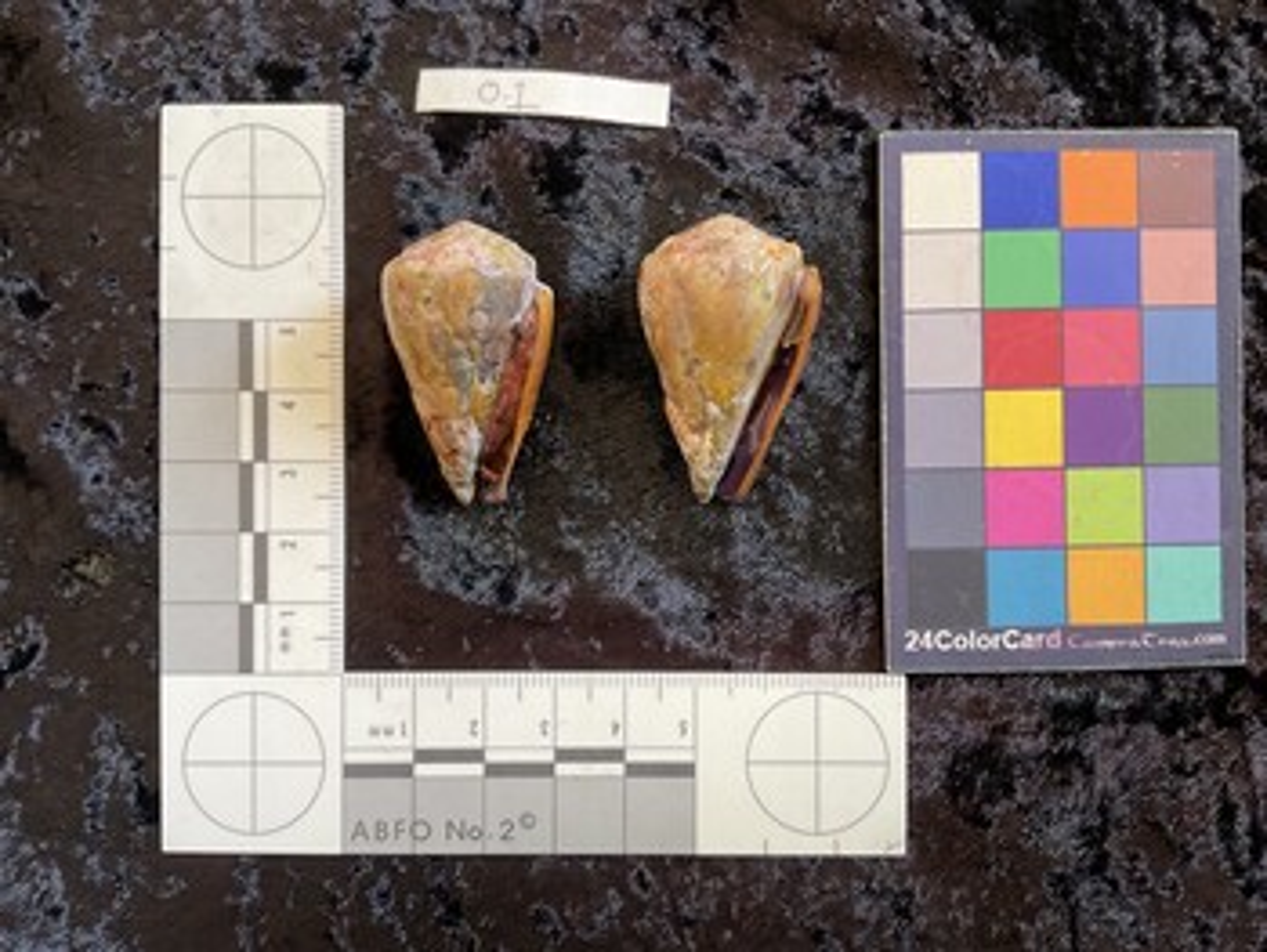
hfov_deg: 61.6
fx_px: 1062
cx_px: 634
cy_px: 476
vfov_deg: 48.3
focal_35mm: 29
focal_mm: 3
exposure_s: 1/60
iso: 50
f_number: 1.8
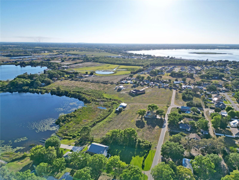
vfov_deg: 56.8
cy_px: 90
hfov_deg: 71.6
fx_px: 166
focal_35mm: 24
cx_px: 120
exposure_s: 1/4000
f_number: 1.7
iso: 110
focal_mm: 6.72
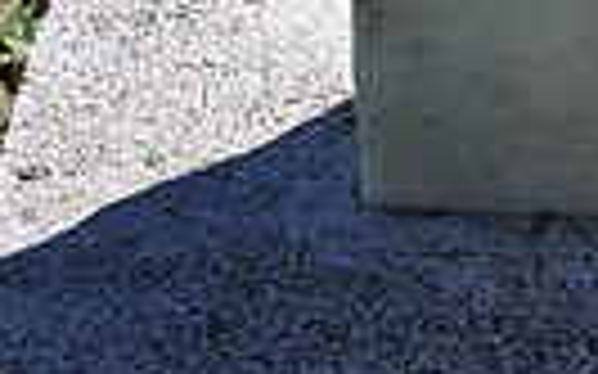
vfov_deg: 2.2
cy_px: -358
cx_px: 791
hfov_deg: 3.5
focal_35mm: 597
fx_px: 9725
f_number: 7.1
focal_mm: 90
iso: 200
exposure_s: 1/200
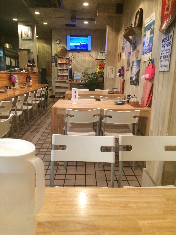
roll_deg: +0.7
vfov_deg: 61.7
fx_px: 197
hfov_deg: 48.2
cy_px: 118
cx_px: 88
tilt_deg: -11.4
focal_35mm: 29
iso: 320
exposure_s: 1/30
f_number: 2.2
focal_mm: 4.15
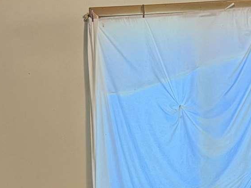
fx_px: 950
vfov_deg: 11.0
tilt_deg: -7.0
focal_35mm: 131
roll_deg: +1.1
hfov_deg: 15.0
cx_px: 166
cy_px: 247
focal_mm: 6.76
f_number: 1.78
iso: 250
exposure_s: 1/60
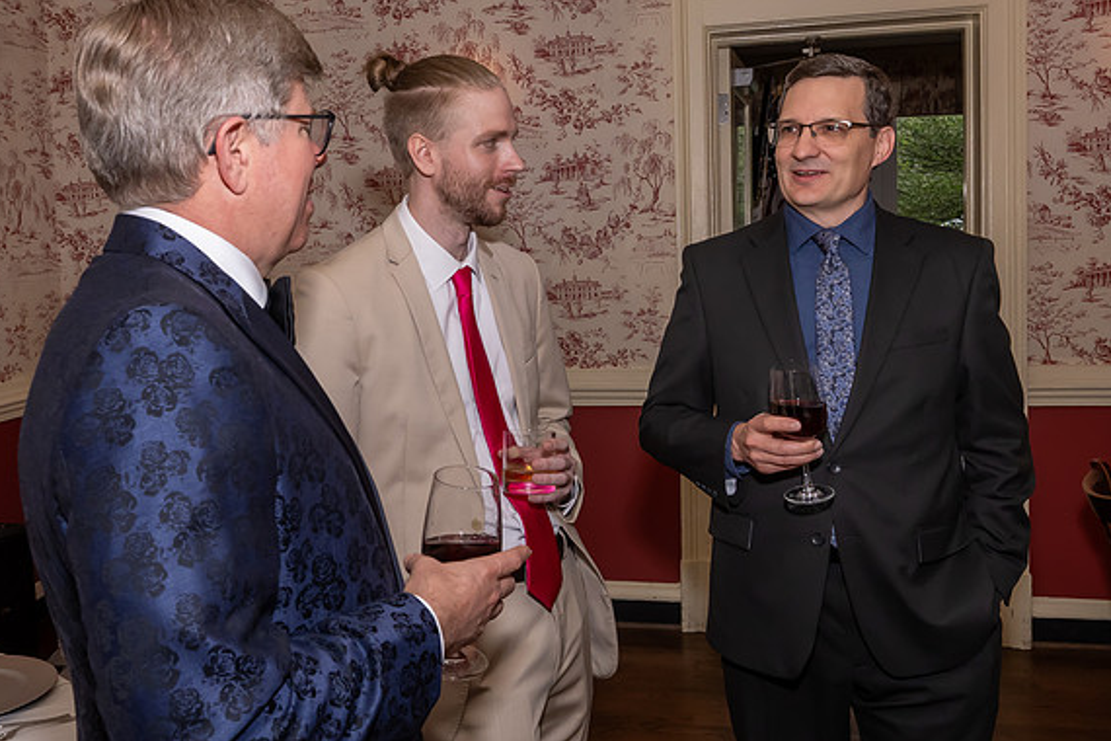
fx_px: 1080
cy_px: 293
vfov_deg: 37.7
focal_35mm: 35
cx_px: 486
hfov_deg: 54.3
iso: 800
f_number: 8
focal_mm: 17
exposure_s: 1/250
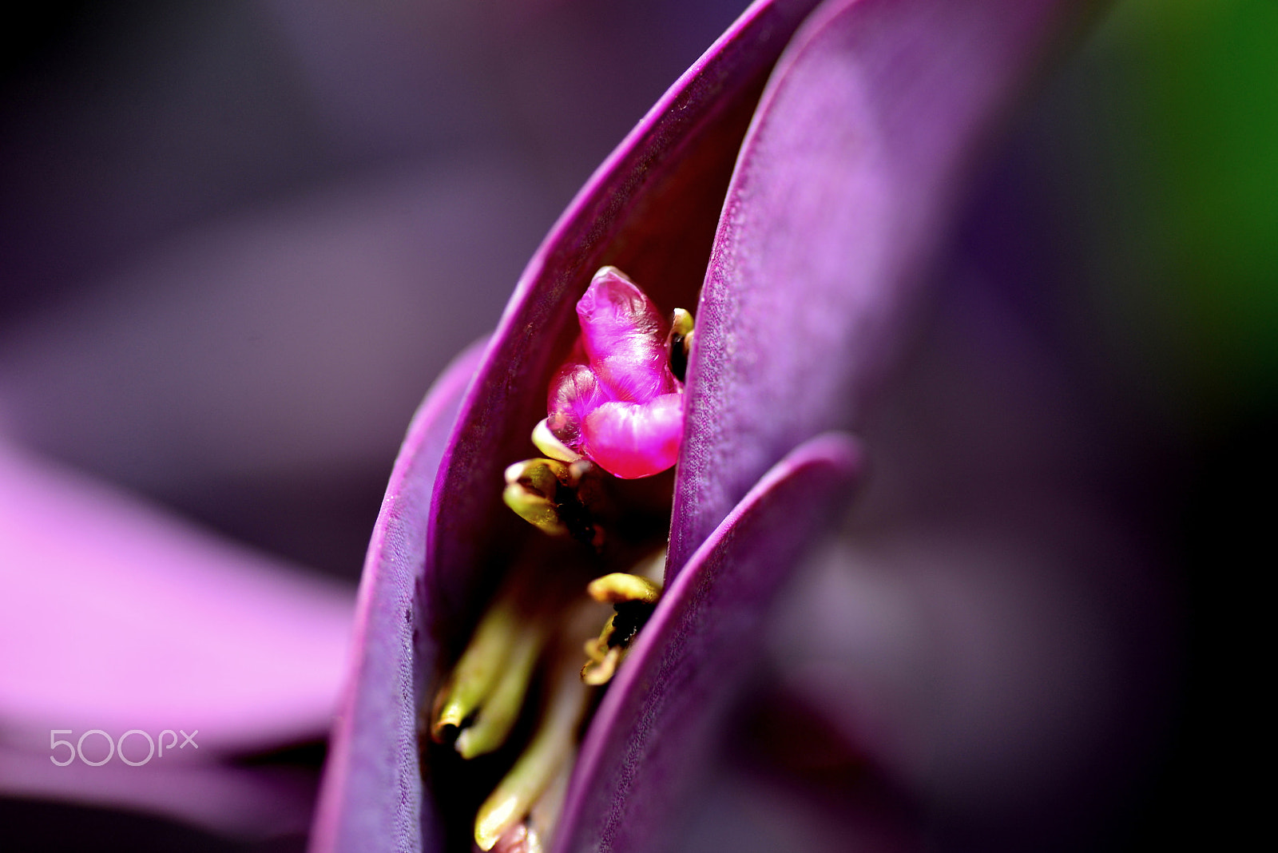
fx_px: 3196
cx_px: 639
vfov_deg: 15.2
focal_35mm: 90
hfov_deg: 22.6
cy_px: 426
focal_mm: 90
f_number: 6.7
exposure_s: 1/180
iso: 200
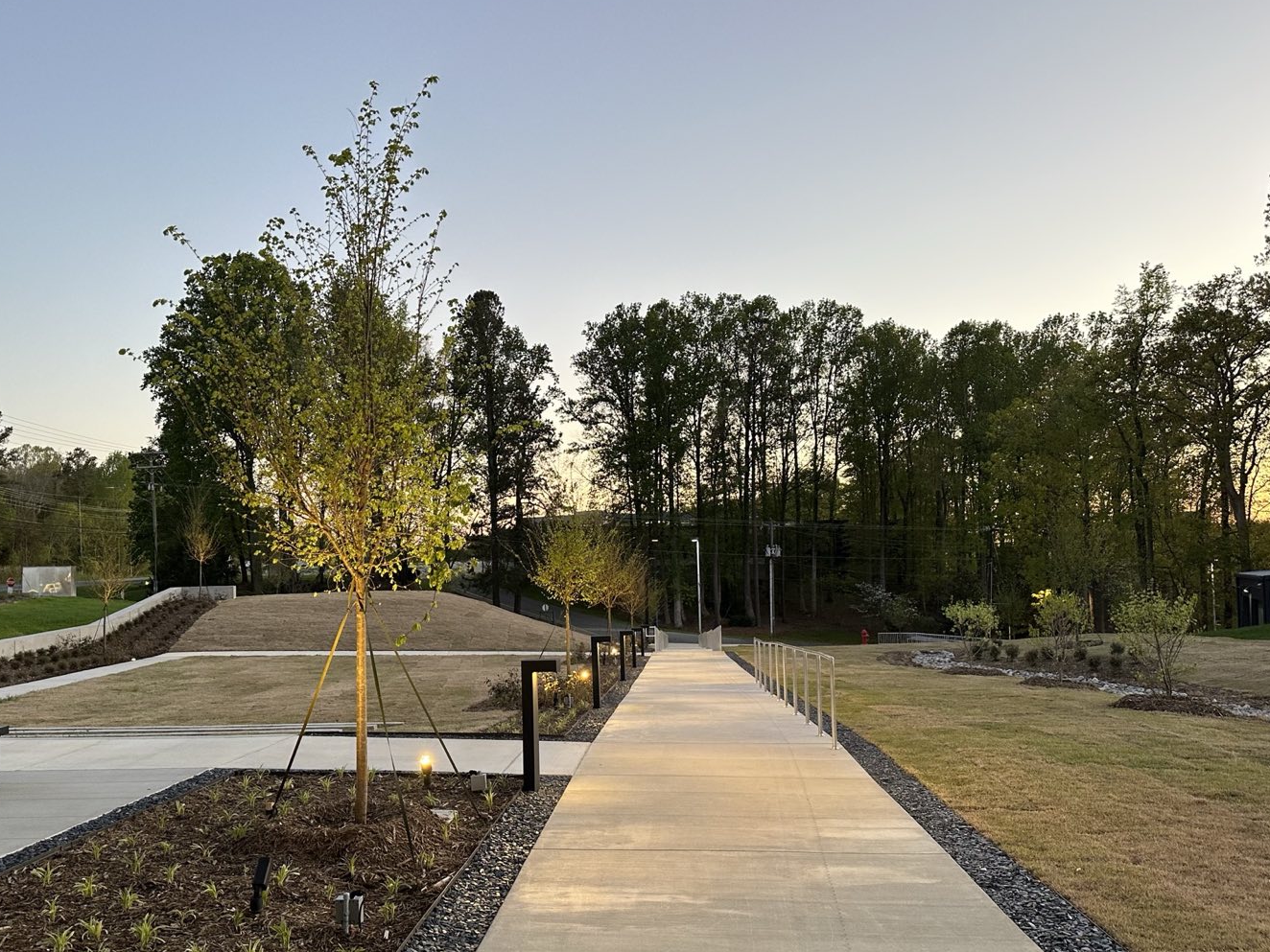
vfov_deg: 48.1
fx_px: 1064
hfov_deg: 61.4
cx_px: 538
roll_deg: +1.5
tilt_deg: +0.3
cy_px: 531
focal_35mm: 29
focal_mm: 6.86
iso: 125
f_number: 1.78
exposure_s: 1/60
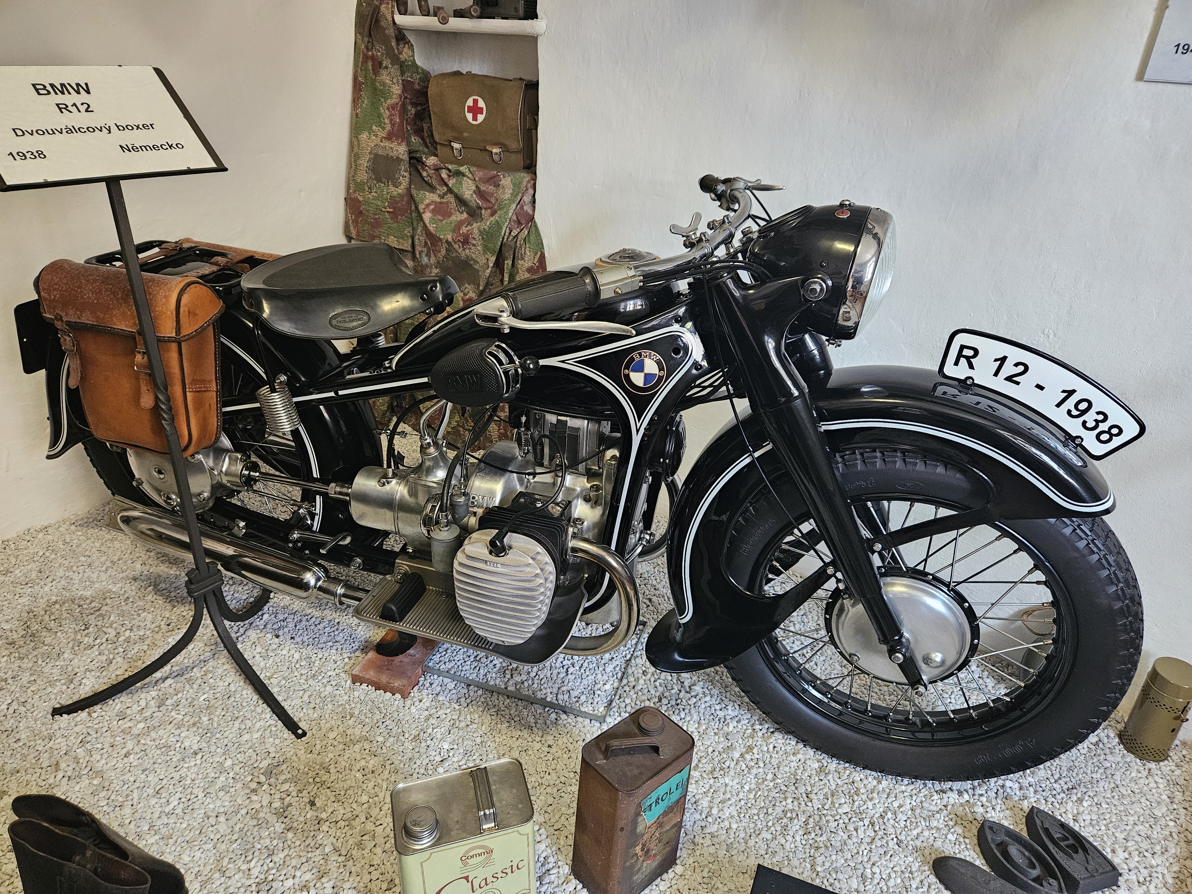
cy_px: 447
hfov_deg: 73.9
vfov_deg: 58.9
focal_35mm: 23
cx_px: 596
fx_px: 792
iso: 500
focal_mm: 5.4
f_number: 1.8
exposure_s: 1/50
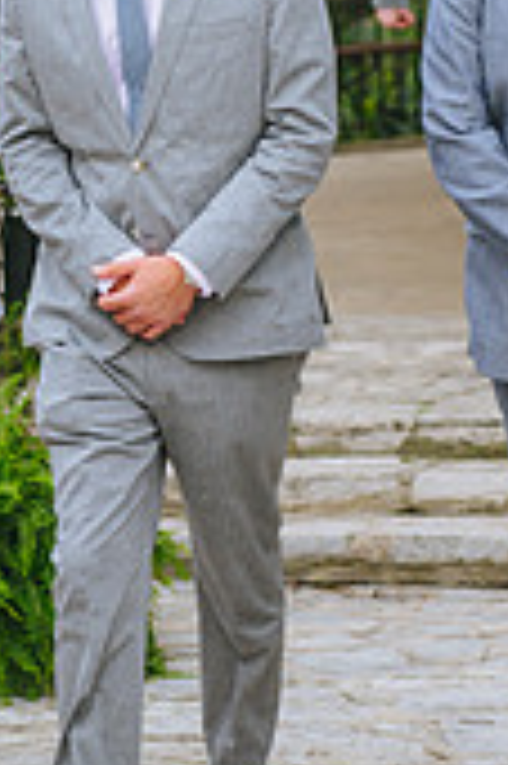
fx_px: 3924
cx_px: 267
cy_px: 76
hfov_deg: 7.4
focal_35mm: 185
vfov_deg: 11.1
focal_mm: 70
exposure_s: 1/1600
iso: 400
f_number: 2.8
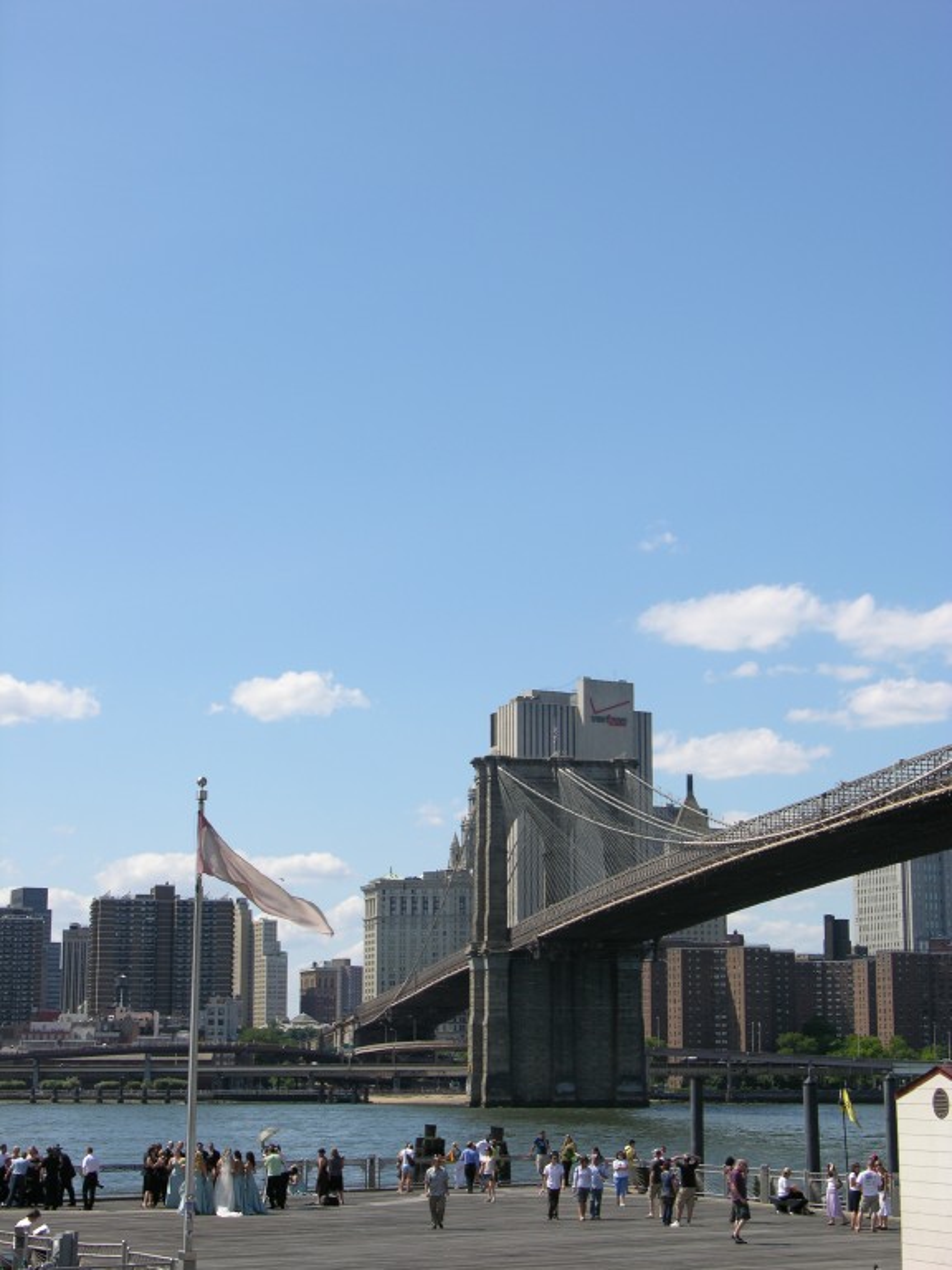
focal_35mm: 66
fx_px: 2420
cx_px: 476
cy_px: 635
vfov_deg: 29.4
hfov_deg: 22.3
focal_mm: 16.8
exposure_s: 1/294
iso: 50
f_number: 5.8
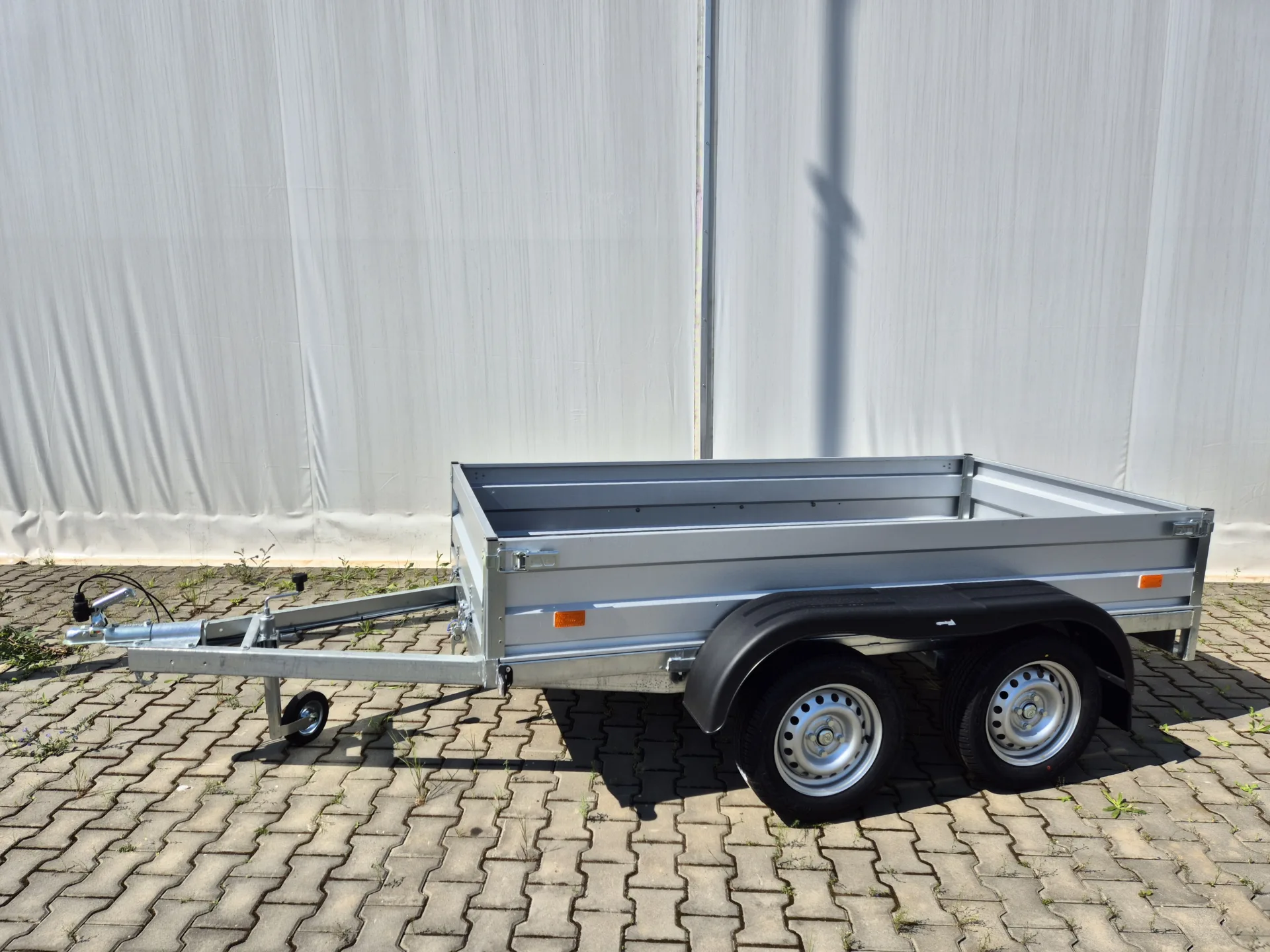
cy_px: 476
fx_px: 844
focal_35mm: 23
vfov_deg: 58.9
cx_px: 635
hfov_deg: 73.9
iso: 25
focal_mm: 5.4
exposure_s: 1/3280
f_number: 1.8
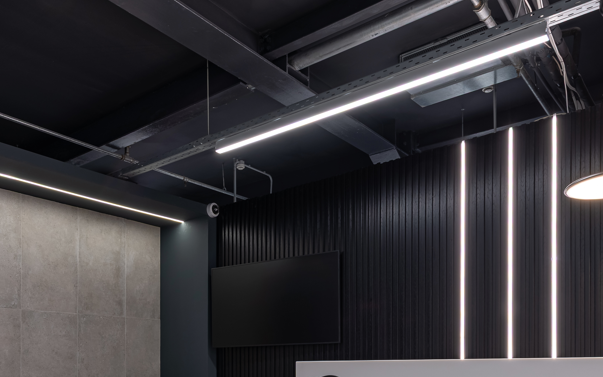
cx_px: 238
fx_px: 542
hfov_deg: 57.6
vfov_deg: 34.9
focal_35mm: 33
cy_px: 374
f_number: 8
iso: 100
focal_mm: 14
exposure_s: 1/30
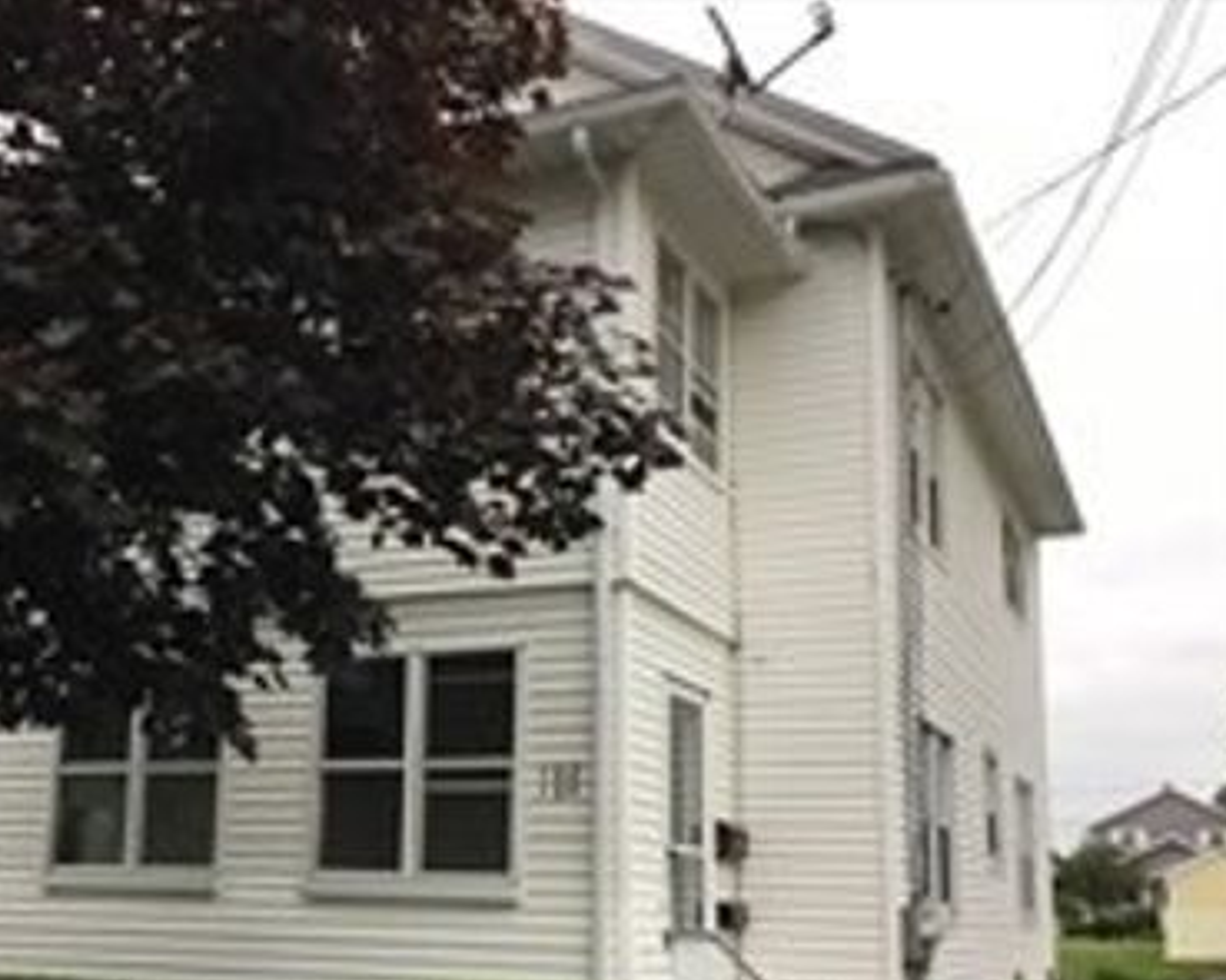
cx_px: 429
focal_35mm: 41
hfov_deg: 44.3
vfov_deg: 36.3
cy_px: 616
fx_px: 1487
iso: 25
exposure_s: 1/40
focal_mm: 3.3
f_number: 2.4
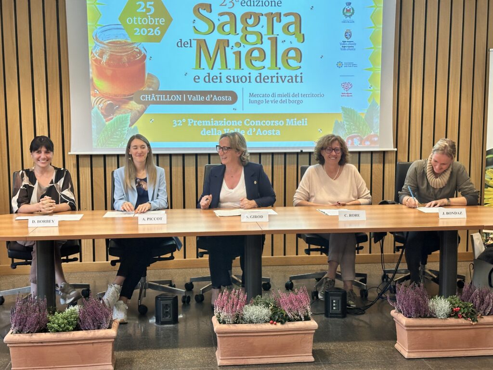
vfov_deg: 30.3
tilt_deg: -6.3
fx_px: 684
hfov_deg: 39.7
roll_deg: +1.2
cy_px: 185
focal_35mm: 48
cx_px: 246
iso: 125
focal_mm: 6.86
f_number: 1.78
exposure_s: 1/60
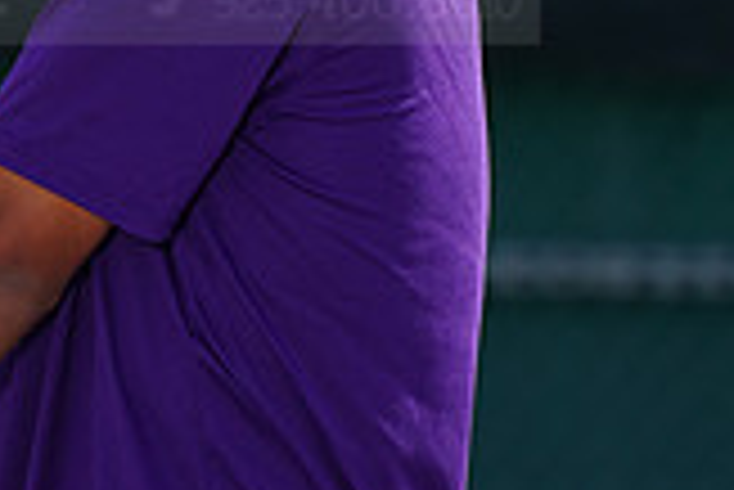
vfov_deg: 1.1
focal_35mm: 1266
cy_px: -88
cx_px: -333
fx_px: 25835
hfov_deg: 1.6
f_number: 9
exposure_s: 1/250
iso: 100
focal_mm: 355
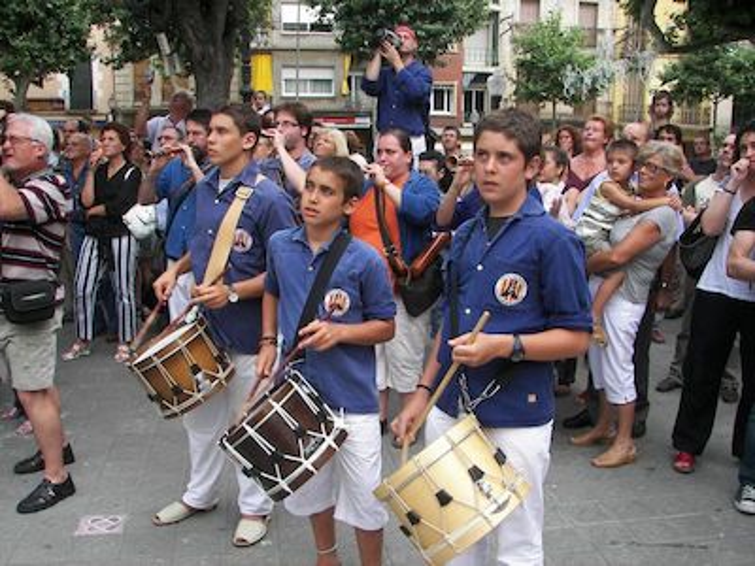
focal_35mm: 36
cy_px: 283
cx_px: 378
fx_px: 785
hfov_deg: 51.4
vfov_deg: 39.7
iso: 50
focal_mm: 6
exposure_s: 1/50
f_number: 2.8
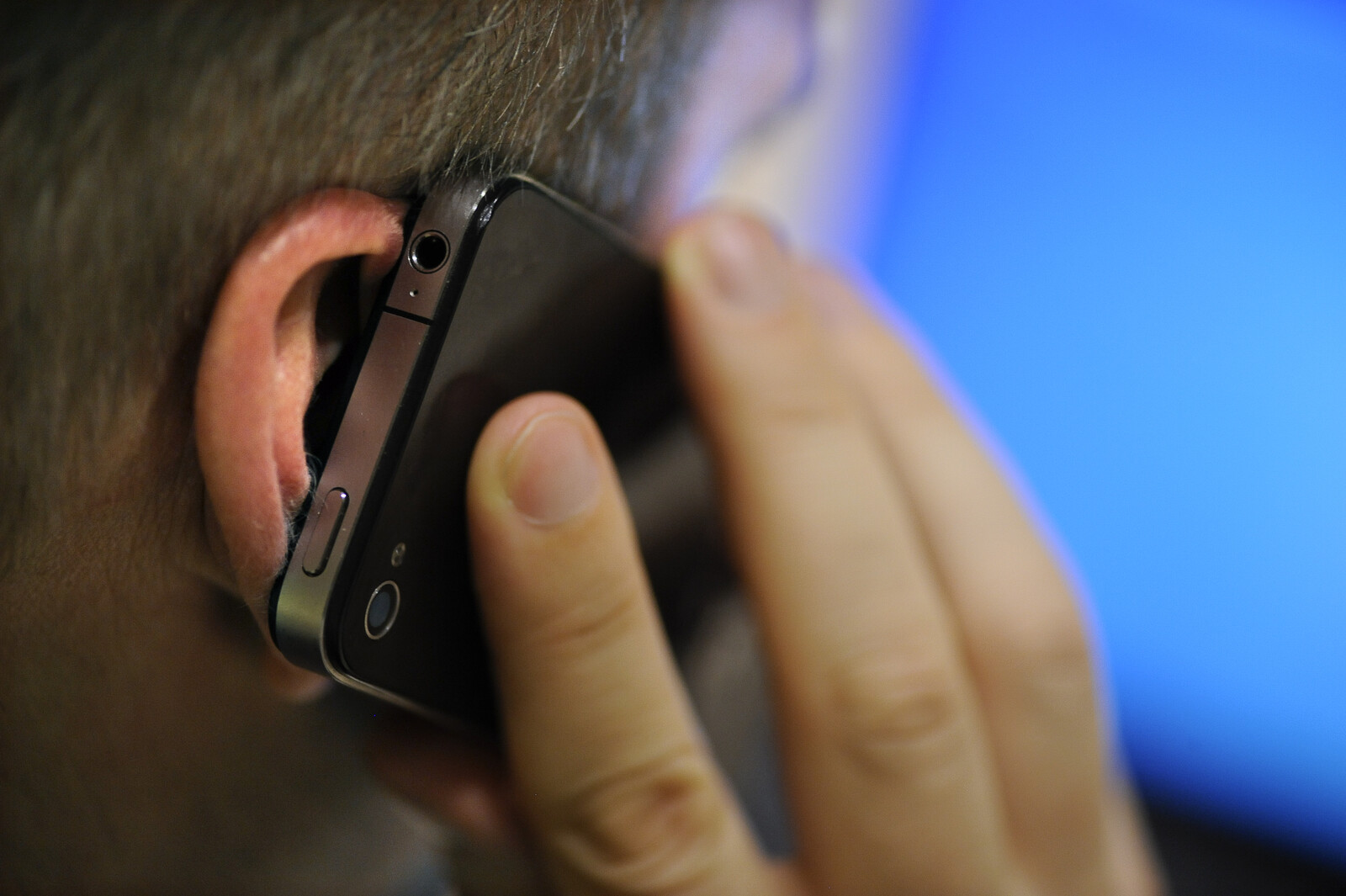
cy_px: 448
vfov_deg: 13.0
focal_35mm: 105
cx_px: 673
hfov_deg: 19.5
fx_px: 3924
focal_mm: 105
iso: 2000
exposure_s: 1/60
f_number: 3.2
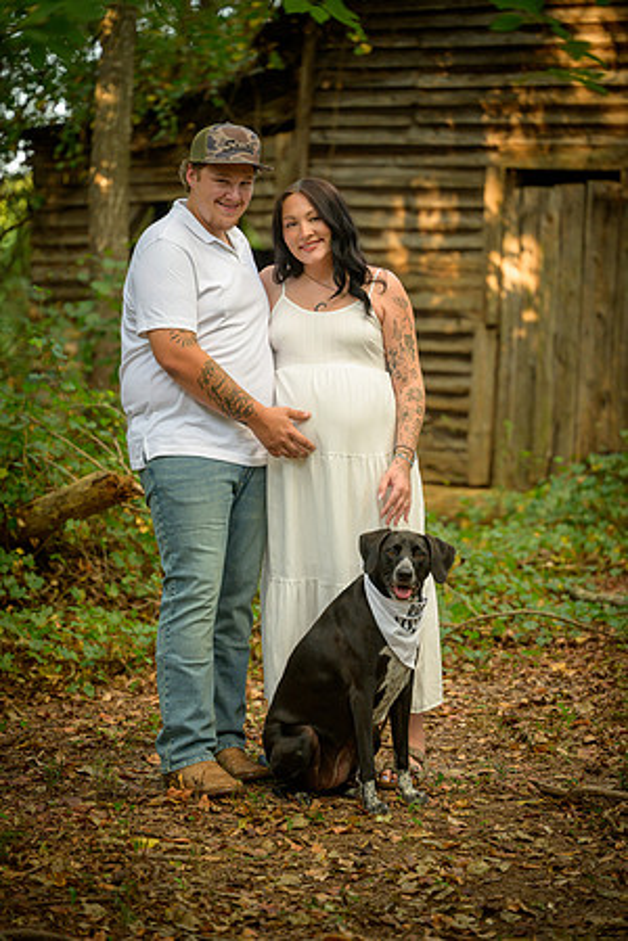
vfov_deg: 19.5
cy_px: 470
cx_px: 314
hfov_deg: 13.0
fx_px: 2747
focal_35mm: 105
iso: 1100
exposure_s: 1/125
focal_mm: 105
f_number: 3.3
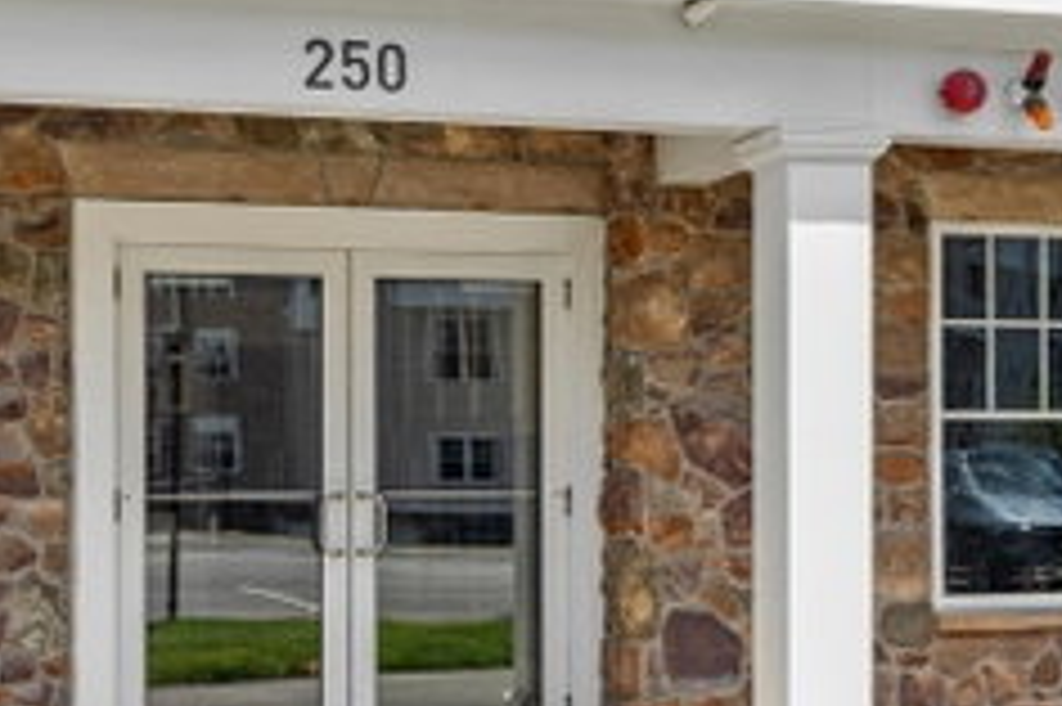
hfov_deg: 31.9
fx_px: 1857
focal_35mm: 63
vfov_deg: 21.5
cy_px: 387
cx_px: 533
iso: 100
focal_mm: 21
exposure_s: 1/200
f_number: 8
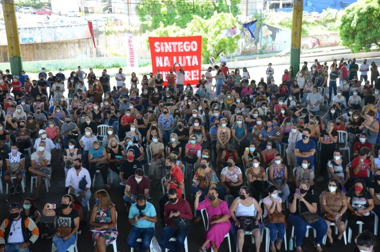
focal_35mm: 45
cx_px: 190
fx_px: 474
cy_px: 126
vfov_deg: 29.8
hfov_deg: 43.7
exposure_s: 1/100
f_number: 5
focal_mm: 30
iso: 400
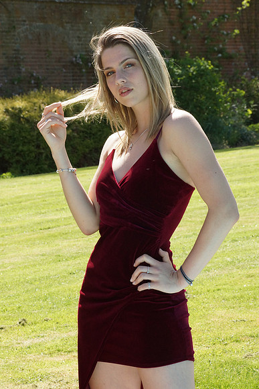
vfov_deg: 13.0
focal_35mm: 158
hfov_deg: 8.7
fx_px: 1699
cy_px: 194
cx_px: 130
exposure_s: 1/320
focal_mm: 105
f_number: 14
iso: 800
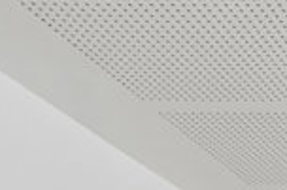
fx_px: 945
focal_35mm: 119
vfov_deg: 9.9
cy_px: 483
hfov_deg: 13.8
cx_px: 627
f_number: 8
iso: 200
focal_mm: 15
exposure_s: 1/3.33
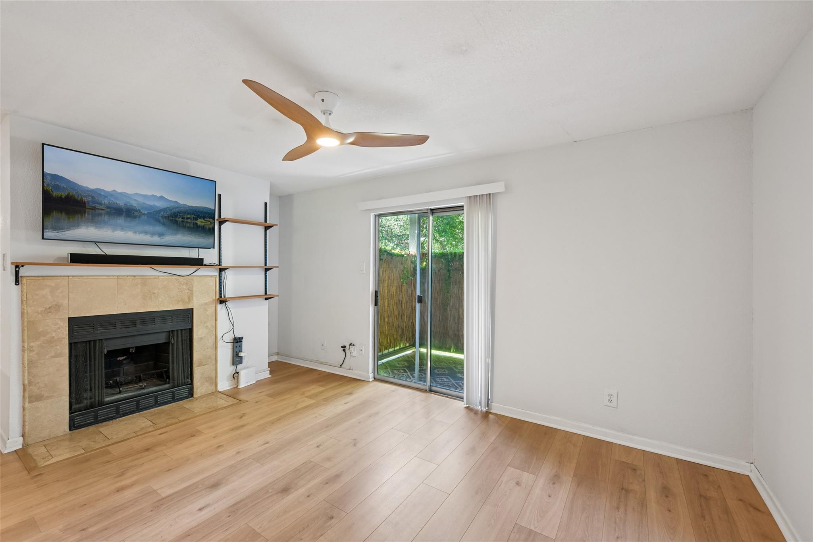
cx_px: 406
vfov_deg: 77.3
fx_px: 339
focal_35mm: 15
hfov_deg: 100.4
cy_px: 271
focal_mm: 15
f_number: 6.7
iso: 400
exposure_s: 1/8
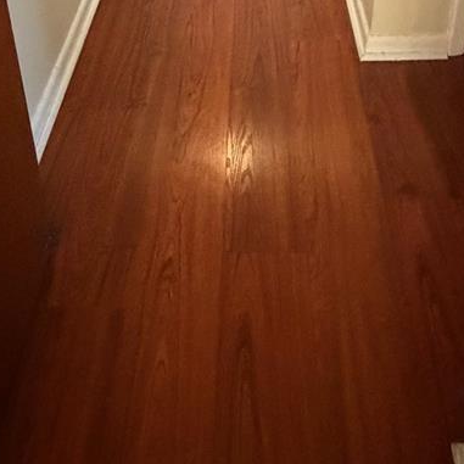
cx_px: 245
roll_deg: +0.3
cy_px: -168
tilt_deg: -19.3
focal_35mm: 39
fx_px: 591
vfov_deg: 31.0
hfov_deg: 42.8
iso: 1250
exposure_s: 1/60
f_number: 2.2
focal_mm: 2.22
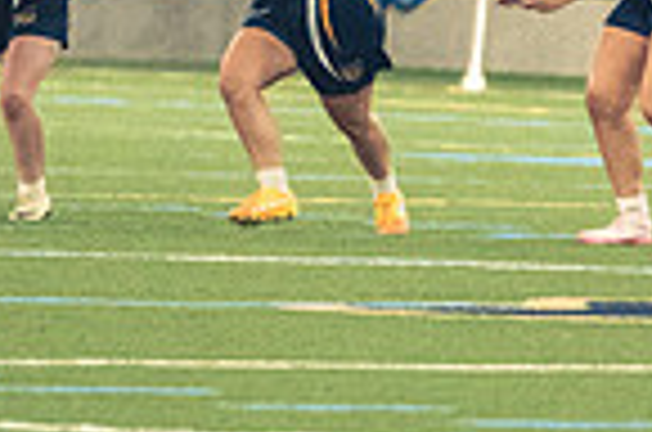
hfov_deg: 1.7
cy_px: 374
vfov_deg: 1.1
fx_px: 21722
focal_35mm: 1202
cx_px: 414
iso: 12800
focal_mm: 200
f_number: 2.8
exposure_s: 1/500
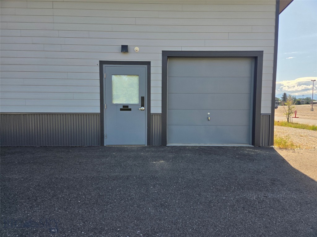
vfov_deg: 58.9
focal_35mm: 23
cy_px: 118
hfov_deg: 73.9
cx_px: 158
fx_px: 211
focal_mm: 5.4
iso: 80
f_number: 1.8
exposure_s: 1/2945
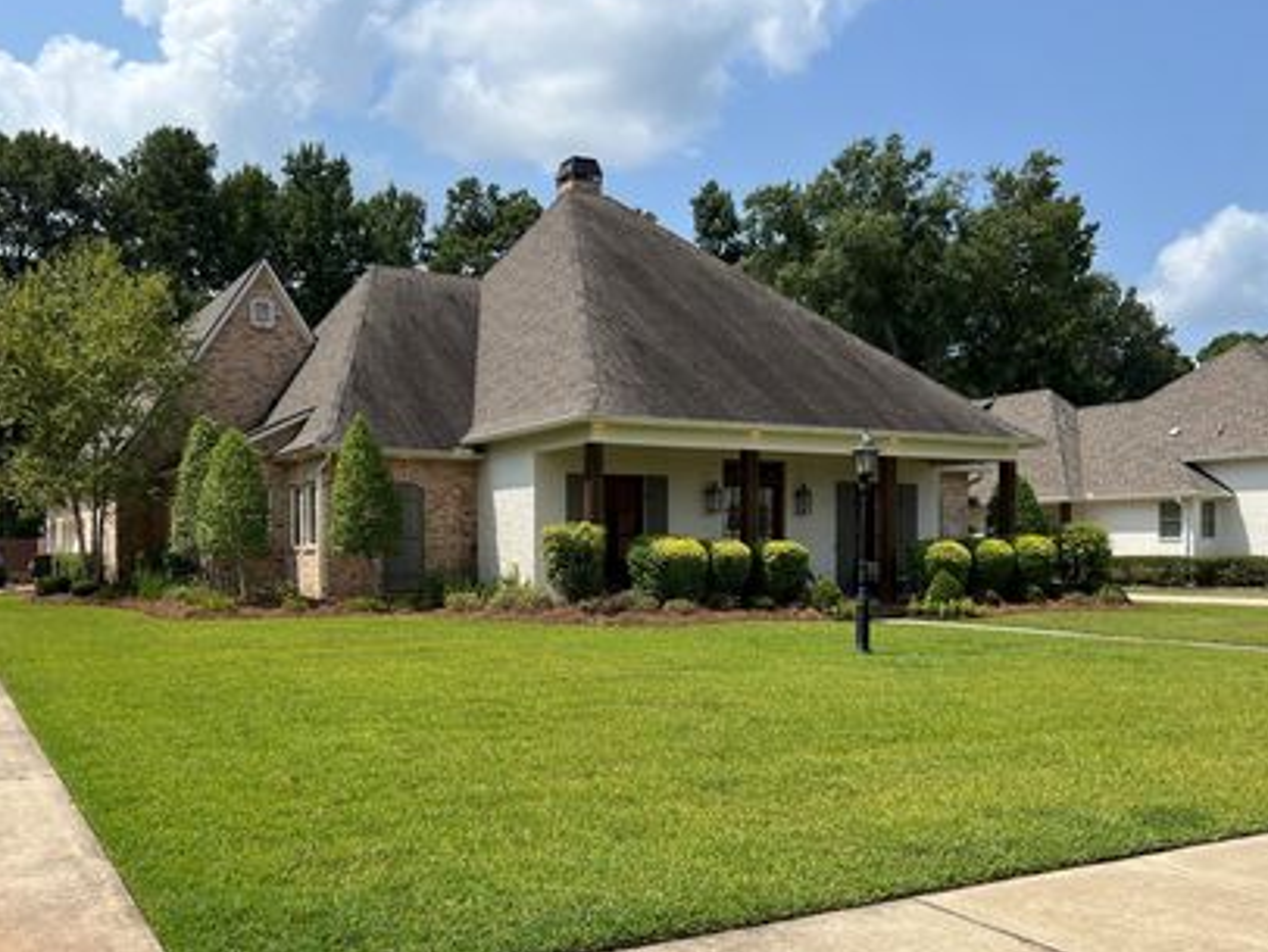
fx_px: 1173
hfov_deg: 56.5
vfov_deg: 44.1
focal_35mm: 32
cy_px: 545
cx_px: 525
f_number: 1.5
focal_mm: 5.7
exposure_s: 1/4444
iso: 50
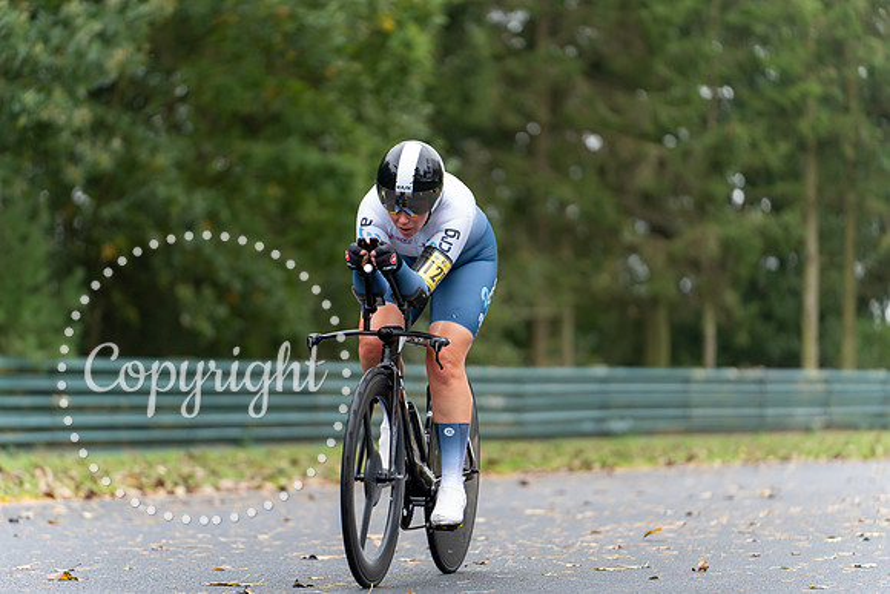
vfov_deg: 8.1
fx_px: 4204
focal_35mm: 170
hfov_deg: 12.1
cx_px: 445
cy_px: 297
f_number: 2.8
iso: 1250
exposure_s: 1/1250
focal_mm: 170
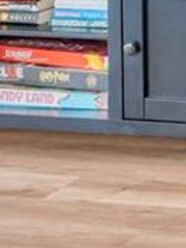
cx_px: 552
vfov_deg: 10.2
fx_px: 1318
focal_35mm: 184
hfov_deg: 7.2
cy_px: -194
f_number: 7.1
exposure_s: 1/30
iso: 1250
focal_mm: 21
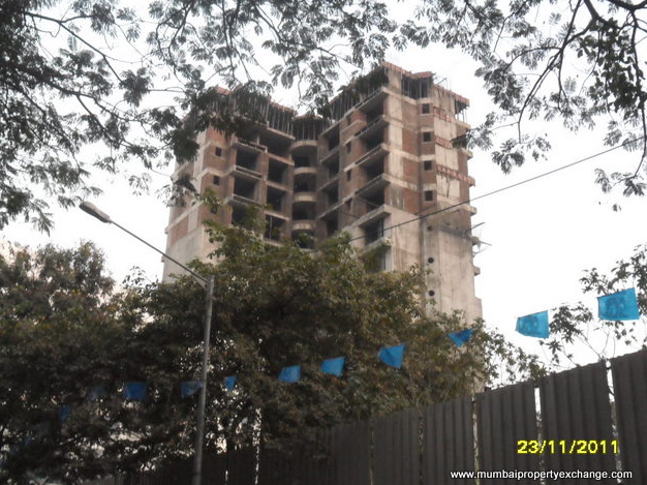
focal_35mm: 45
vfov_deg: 32.2
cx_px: 318
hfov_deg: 42.1
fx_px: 841
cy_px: 246
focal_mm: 7.8
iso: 400
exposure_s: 1/45
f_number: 4.5
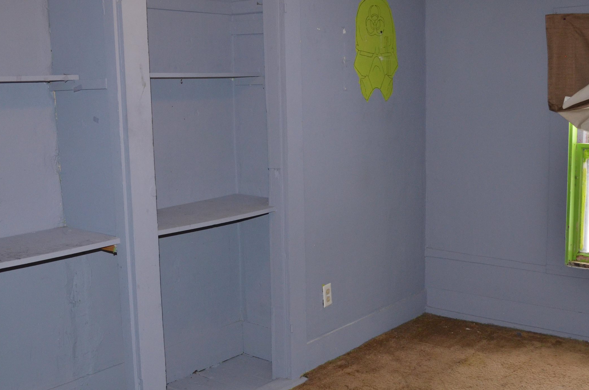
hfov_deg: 44.6
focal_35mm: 44
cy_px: 187
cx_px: 307
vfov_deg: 30.4
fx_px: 718
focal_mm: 20
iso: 800
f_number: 3.8
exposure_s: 1/60
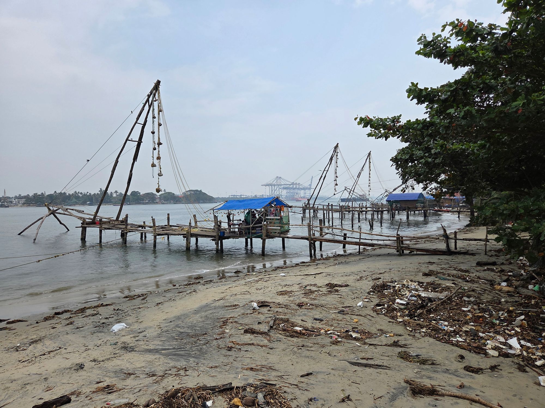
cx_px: 272
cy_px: 204
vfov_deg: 58.9
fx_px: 362
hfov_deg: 73.9
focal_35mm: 23
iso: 80
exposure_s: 1/5699
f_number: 1.8
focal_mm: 5.4
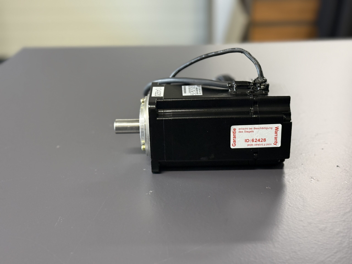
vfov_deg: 30.3
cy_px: 132
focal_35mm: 48
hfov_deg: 39.7
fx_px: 488
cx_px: 176
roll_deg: +1.9
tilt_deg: -23.3
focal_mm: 6.76
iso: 200
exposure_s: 1/33
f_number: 1.78
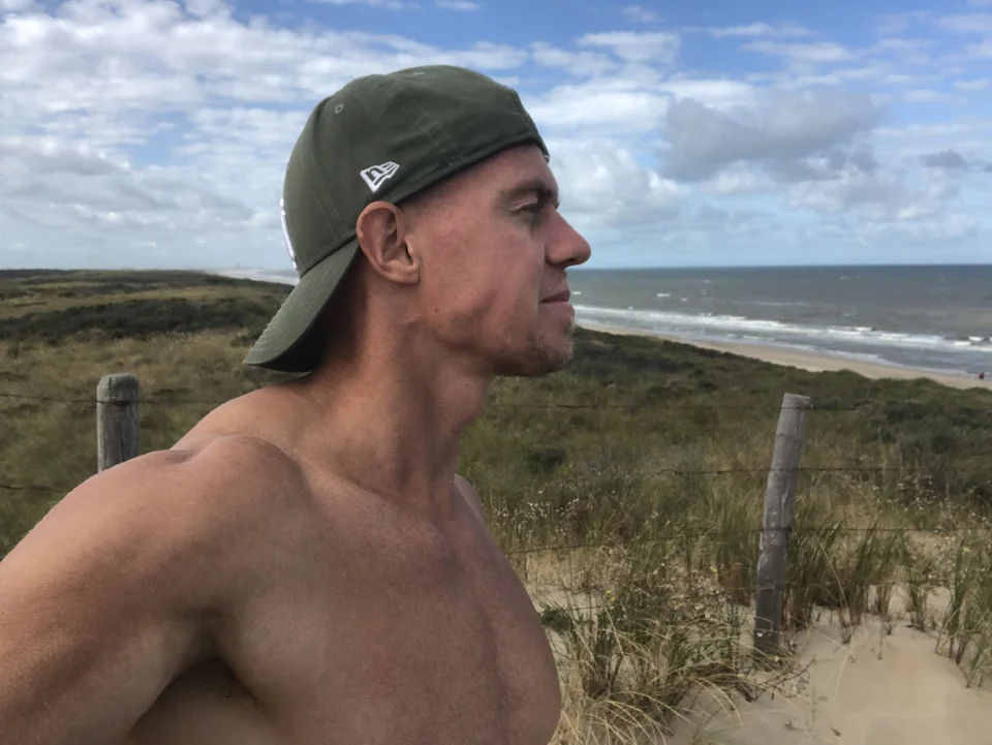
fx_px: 917
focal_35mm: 32
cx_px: 496
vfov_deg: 44.2
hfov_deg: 56.8
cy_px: 372
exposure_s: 1/702
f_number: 2.2
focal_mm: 2.87
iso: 20
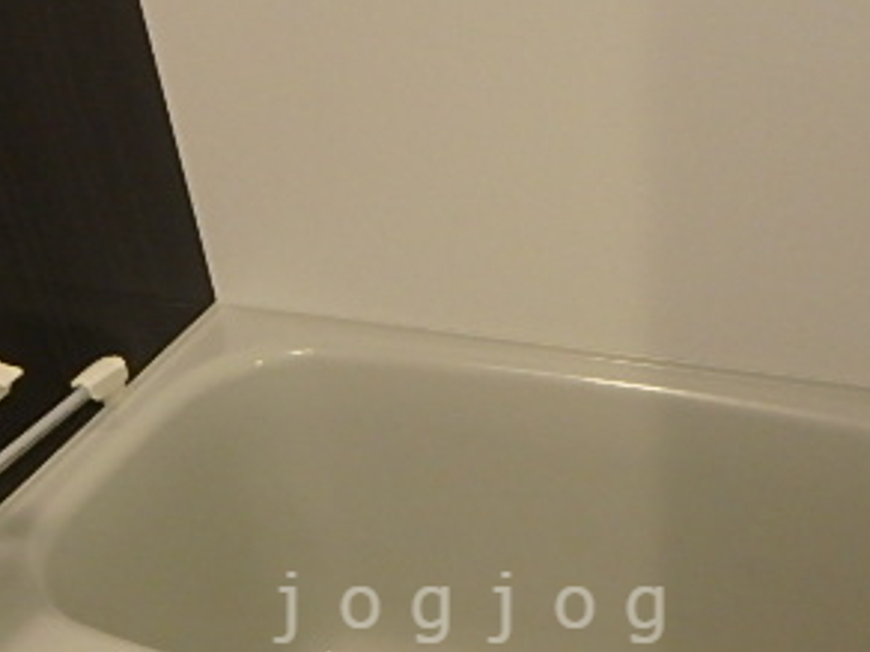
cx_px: 477
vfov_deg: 29.9
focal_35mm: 46
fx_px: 1156
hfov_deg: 41.2
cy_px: 607
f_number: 3.5
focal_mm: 3.7
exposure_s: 1/30
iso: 640
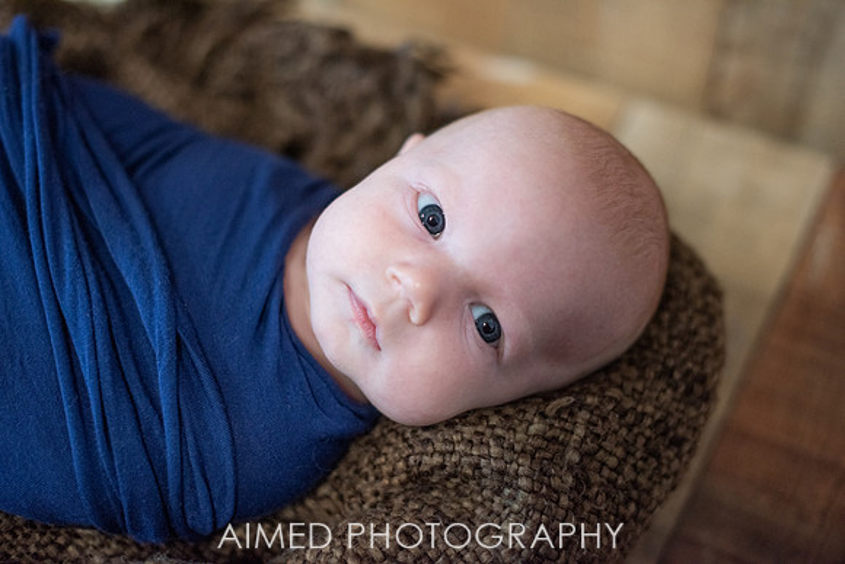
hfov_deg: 39.6
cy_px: 282
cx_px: 422
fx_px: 1174
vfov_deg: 27.0
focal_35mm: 50
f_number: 2.2
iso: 1250
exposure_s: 1/200
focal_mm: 50
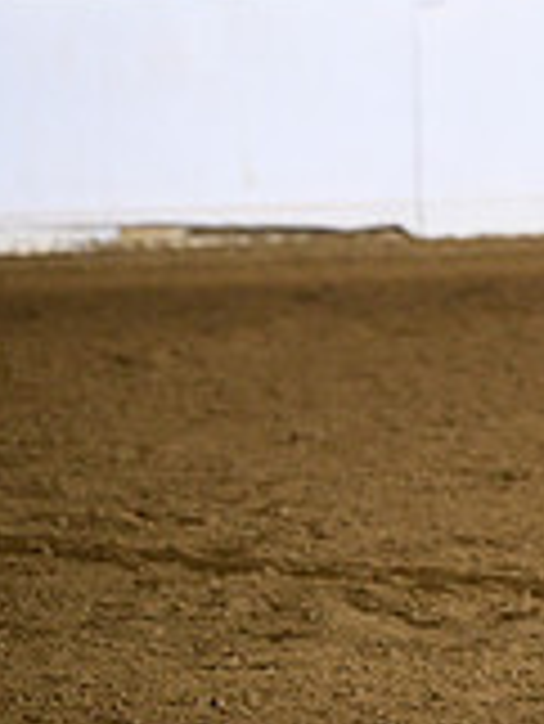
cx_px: 1281
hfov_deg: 2.1
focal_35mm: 693
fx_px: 14502
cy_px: 133
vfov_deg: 2.9
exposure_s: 1/200
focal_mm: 200
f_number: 4
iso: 2500
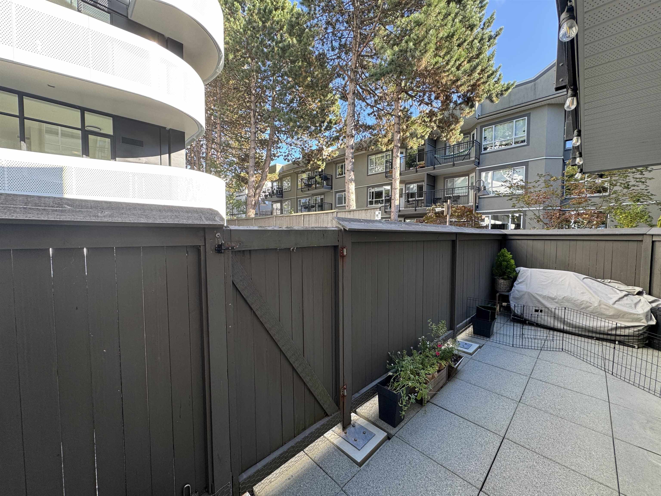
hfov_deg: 102.1
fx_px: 267
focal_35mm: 14
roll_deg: +0.3
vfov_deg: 85.7
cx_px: 330
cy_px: 248
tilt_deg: -1.8
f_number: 2.2
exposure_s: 1/99
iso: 50
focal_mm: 2.22
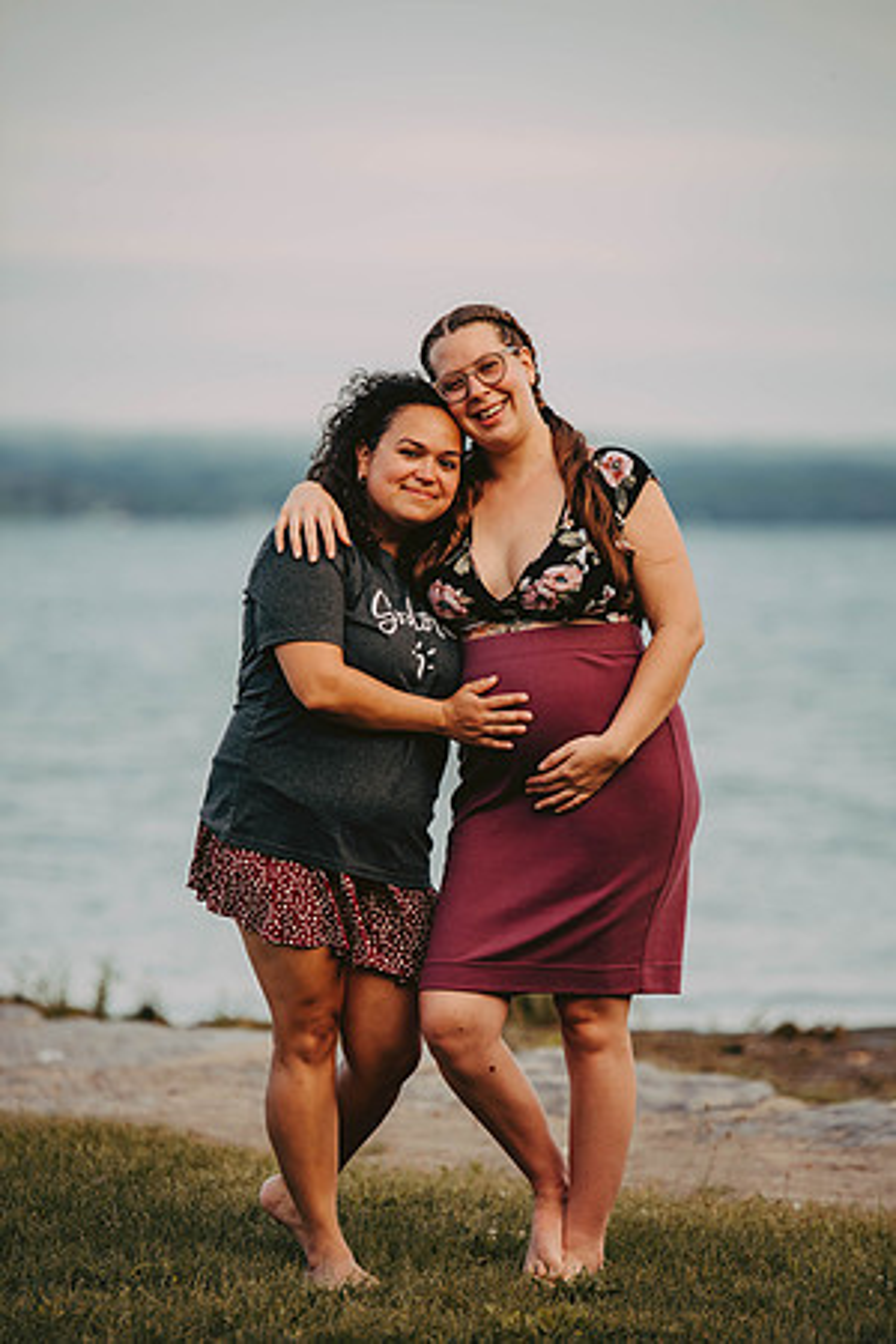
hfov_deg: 7.0
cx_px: 448
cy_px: 672
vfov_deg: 10.5
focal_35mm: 195
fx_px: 7279
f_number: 3.5
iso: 250
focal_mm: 195
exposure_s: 1/640
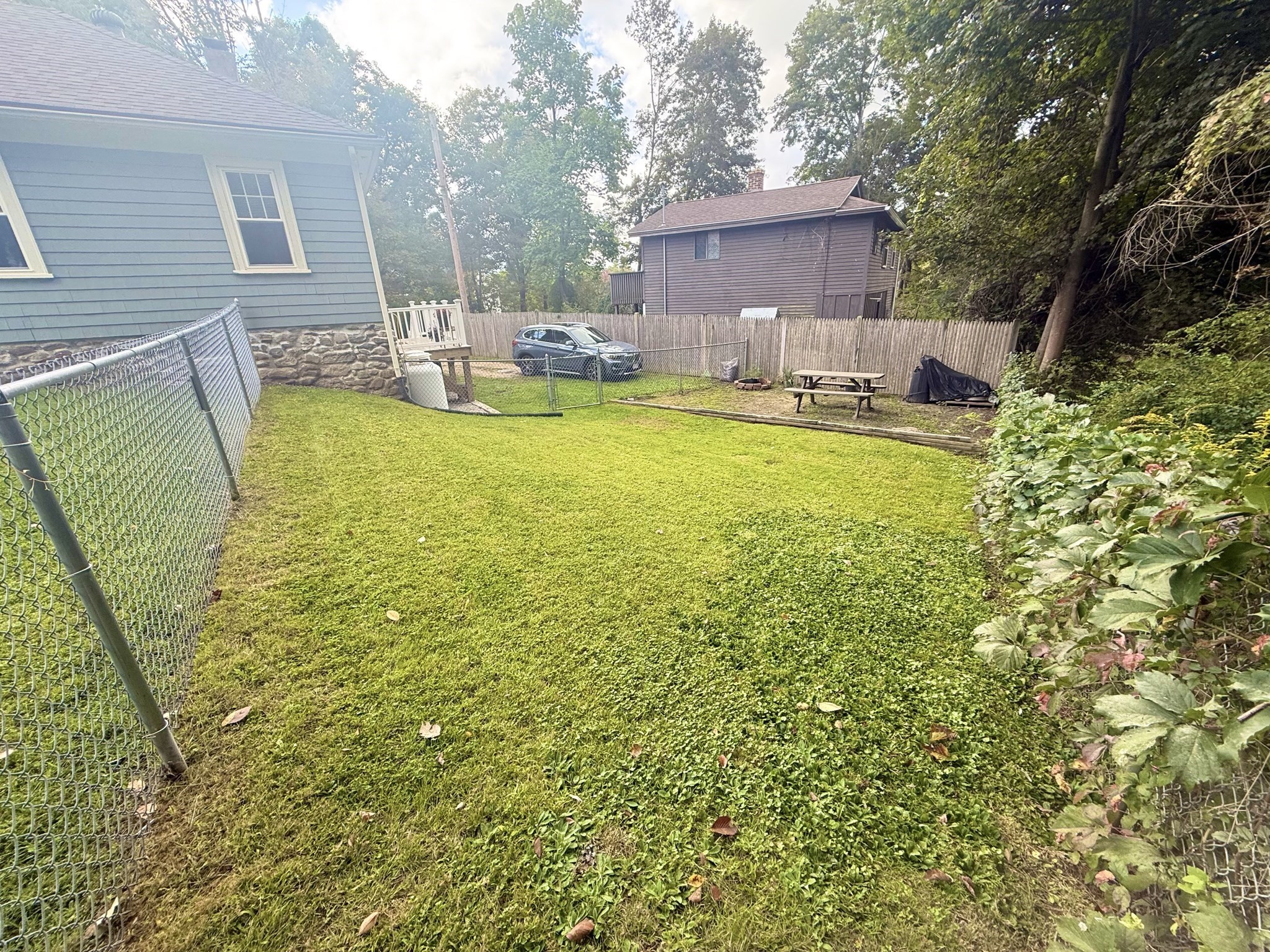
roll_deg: +2.0
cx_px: 635
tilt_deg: -19.5
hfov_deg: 102.1
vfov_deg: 85.7
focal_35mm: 14
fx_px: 514
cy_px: 476
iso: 64
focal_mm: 2.22
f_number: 2.2
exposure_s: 1/216
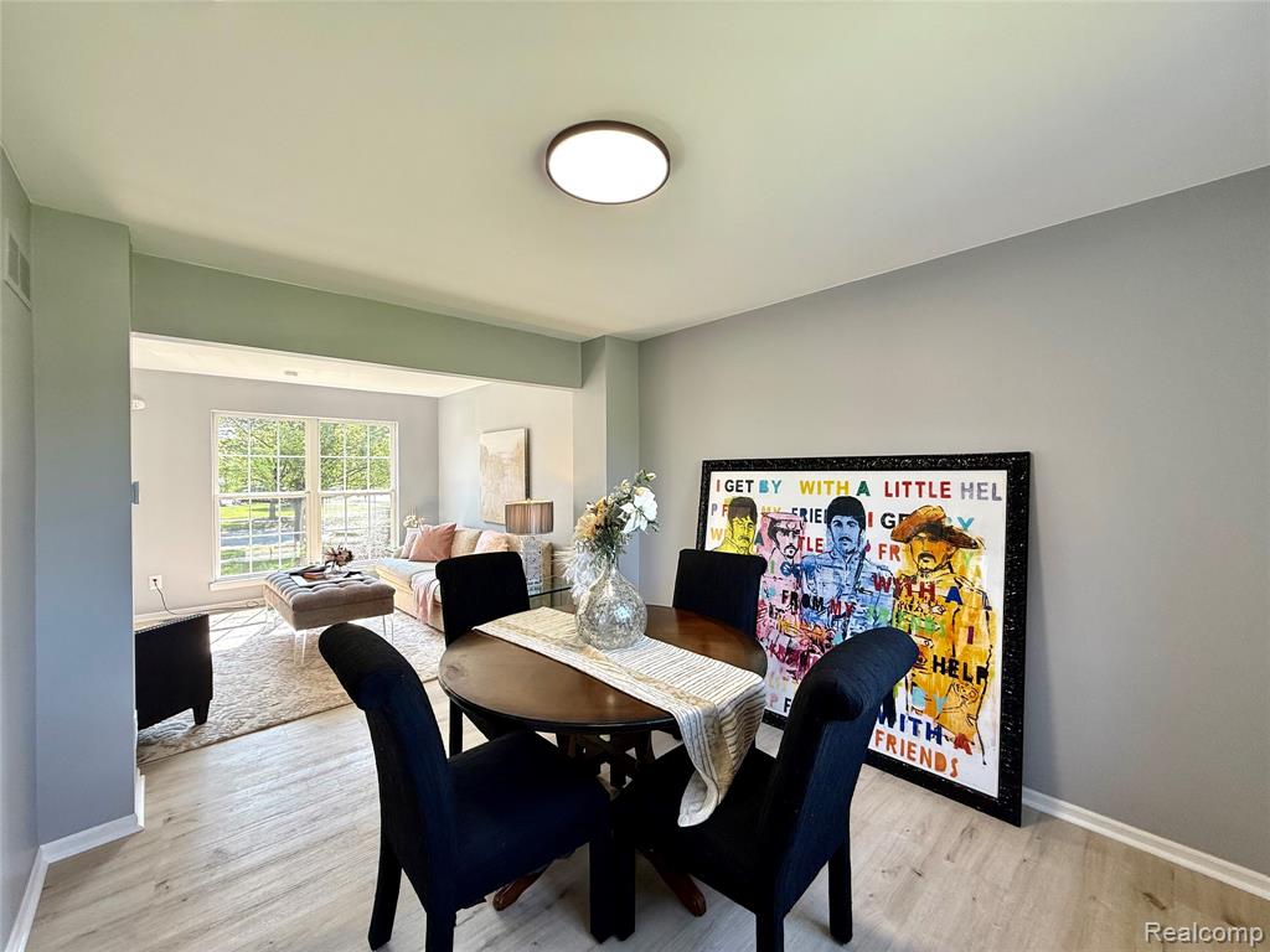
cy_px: 476
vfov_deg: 85.7
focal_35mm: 14
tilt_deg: -0.7
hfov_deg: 102.1
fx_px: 514
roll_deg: +0.2
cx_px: 635
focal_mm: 2.22
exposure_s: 1/103
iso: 64
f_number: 2.2
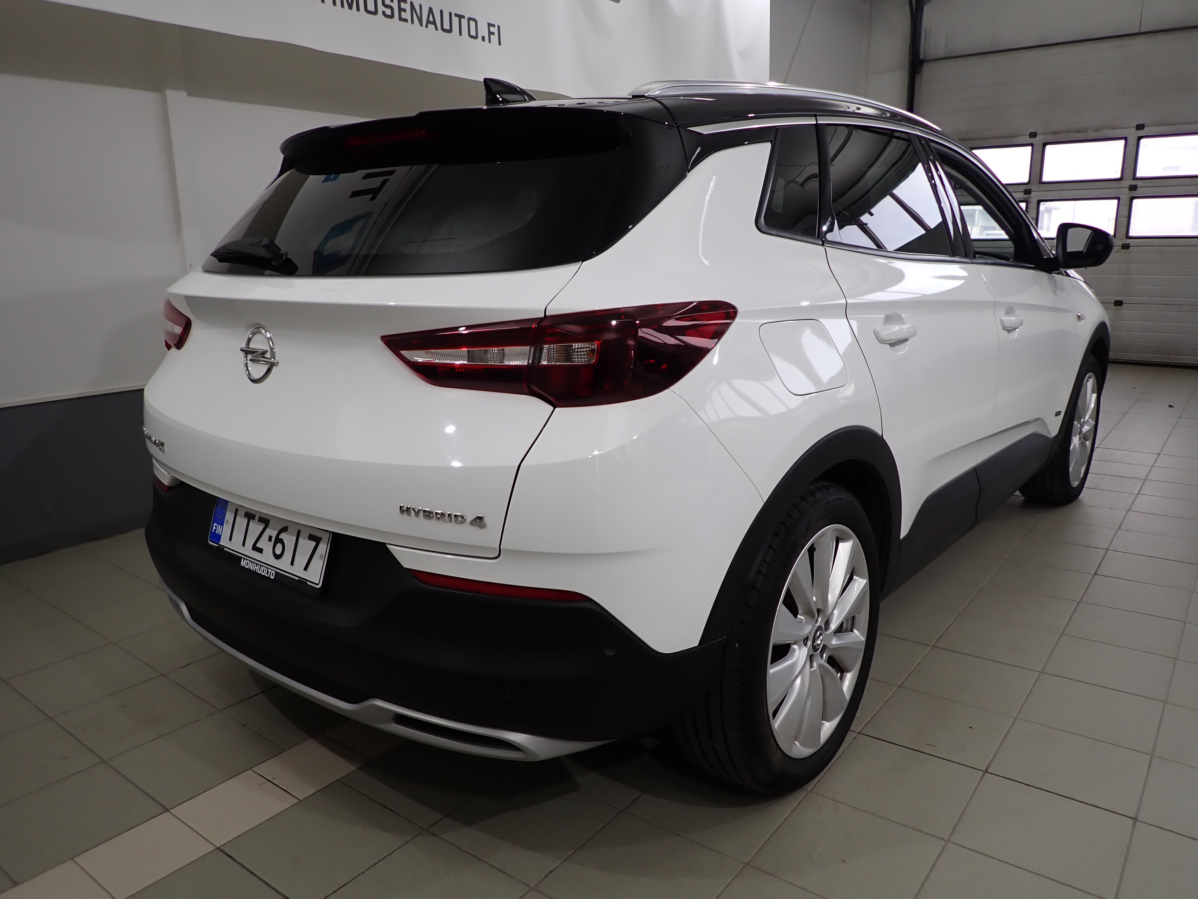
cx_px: 599
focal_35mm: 25
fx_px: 865
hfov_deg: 69.4
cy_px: 450
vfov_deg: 54.9
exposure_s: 1/125
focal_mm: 4.5
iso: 100
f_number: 2
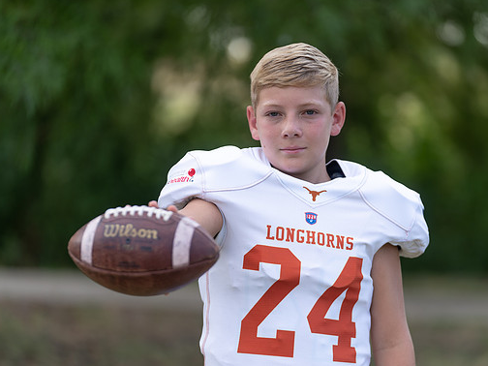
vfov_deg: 8.2
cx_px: 290
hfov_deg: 11.0
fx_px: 2538
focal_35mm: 180
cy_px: 204
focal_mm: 148
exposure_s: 1/400
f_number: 2.8
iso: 100
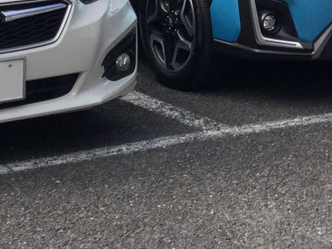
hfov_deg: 13.3
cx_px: 232
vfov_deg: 9.5
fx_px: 1419
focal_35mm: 148
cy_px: -216
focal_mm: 3.3
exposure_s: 1/522
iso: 25
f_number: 2.4
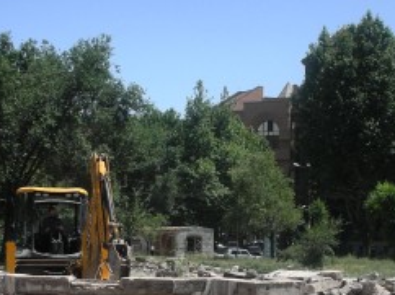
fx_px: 912
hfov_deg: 24.4
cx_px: 181
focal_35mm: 80
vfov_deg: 18.3
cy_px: 229
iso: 50
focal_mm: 7.7
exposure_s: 1/404
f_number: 3.5
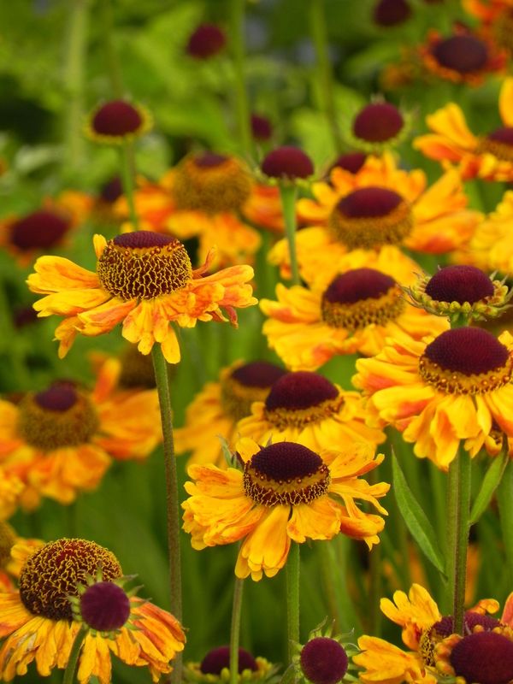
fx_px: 10868
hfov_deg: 2.7
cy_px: 342
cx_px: 256
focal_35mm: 550
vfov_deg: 3.6
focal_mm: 97.8
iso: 160
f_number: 5
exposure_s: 1/320
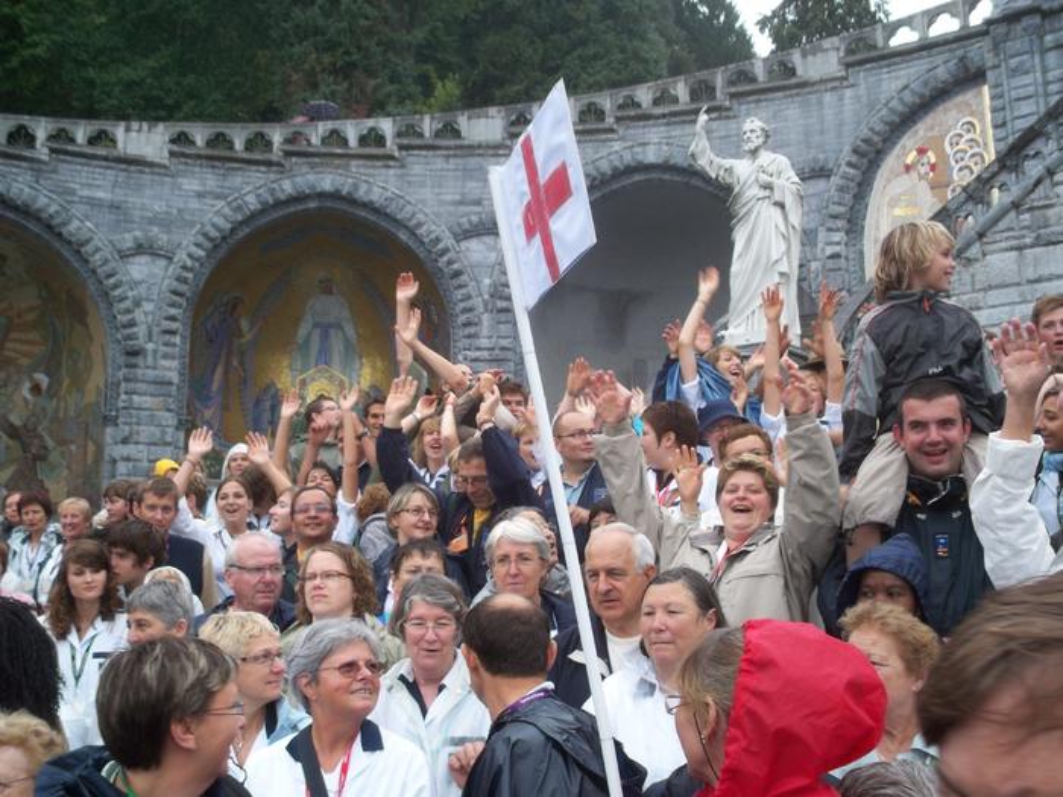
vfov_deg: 38.7
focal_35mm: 37
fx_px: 1136
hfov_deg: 50.1
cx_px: 532
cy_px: 398
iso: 64
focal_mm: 7.9
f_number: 3.4
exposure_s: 1/80
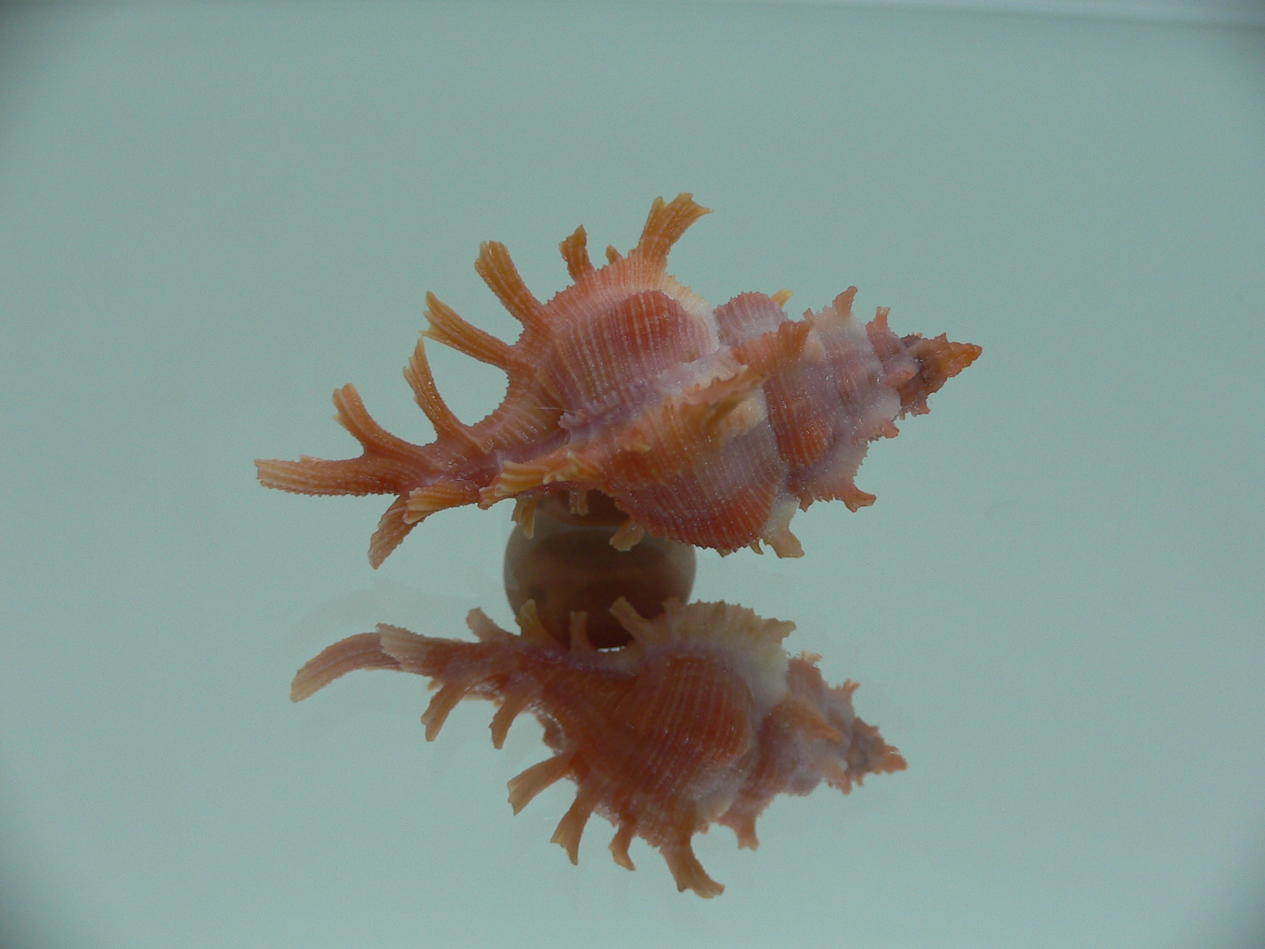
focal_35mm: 35
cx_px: 632
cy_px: 474
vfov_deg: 40.7
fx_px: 1279
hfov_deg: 52.6
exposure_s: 1/60
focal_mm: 4.6
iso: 80
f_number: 2.8
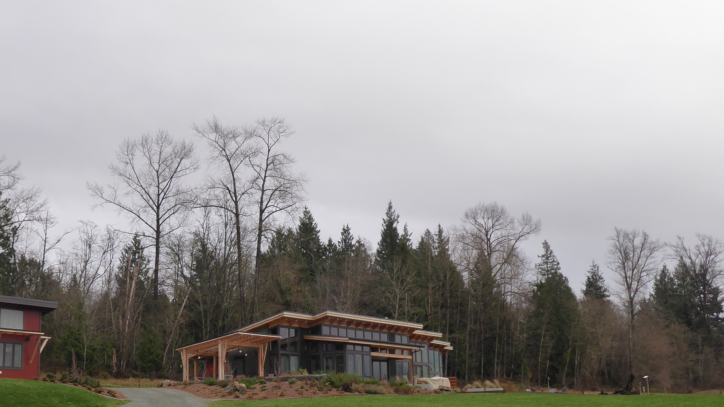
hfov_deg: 45.1
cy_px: 296
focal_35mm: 45
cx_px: 277
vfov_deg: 26.3
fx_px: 864
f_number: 3.5
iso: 125
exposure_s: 1/400
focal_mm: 5
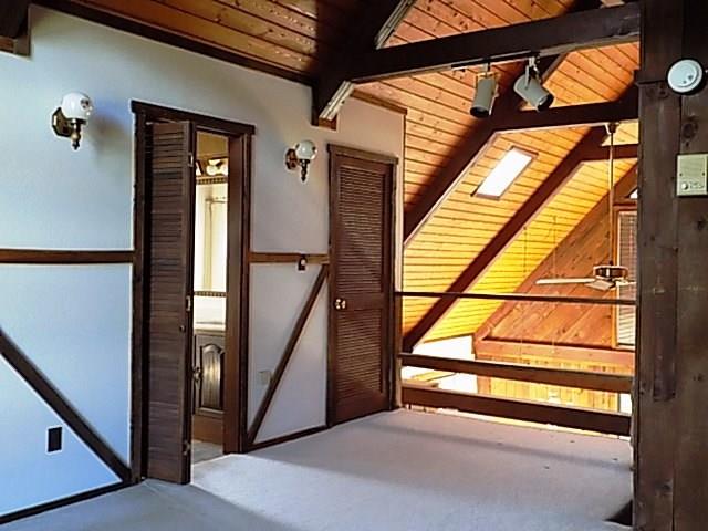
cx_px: 354
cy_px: 266
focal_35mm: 34
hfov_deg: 54.0
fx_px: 695
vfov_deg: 41.8
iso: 360
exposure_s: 1/30
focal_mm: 6.1
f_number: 3.4
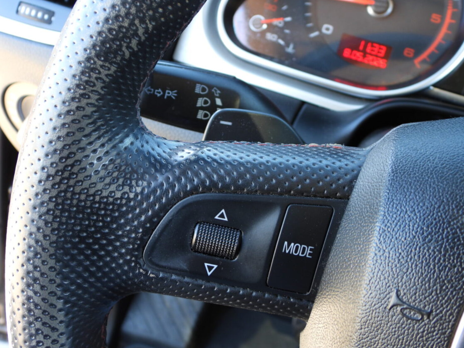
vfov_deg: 35.1
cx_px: 223
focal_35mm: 41
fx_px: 550
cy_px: 163
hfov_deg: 45.8
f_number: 3.2
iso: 100
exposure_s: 1/30
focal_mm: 6.8
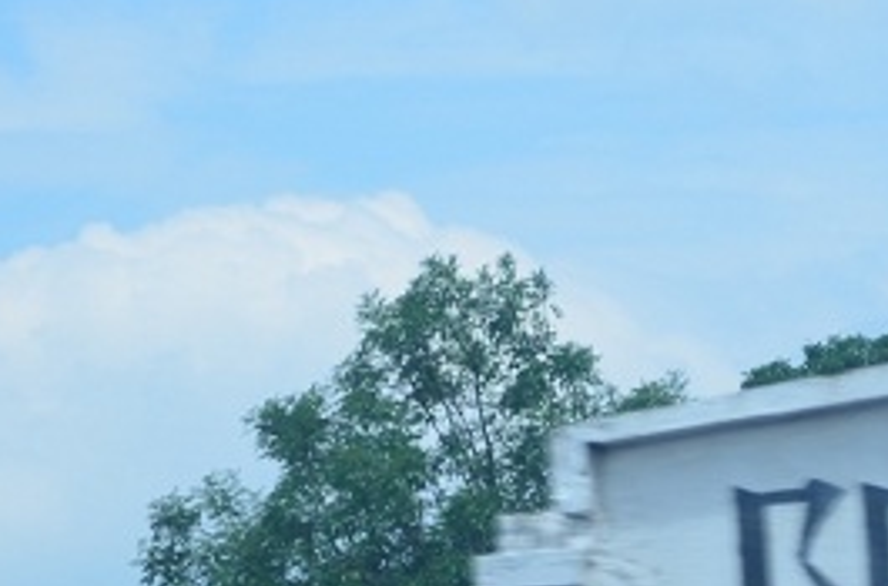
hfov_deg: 6.4
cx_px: 1327
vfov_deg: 4.2
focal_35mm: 319
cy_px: 1018
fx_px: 7844
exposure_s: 1/250
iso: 125
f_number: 8
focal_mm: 55
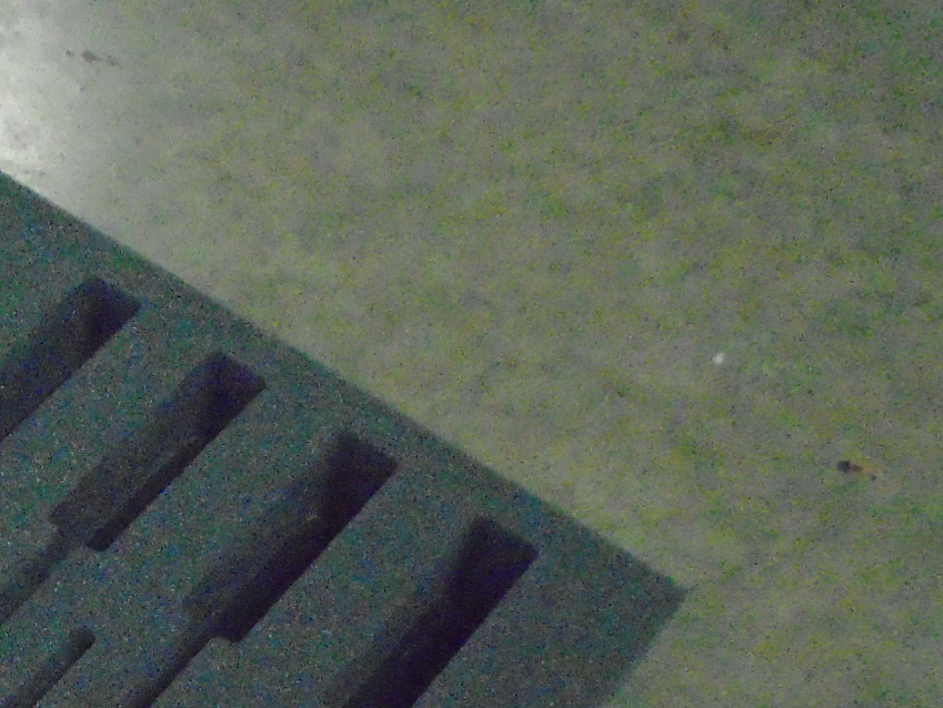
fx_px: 1771
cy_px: 772
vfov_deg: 21.5
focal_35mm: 65
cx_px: -77
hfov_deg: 27.4
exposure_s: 1/250
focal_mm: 4.6
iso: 1600
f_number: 3.2
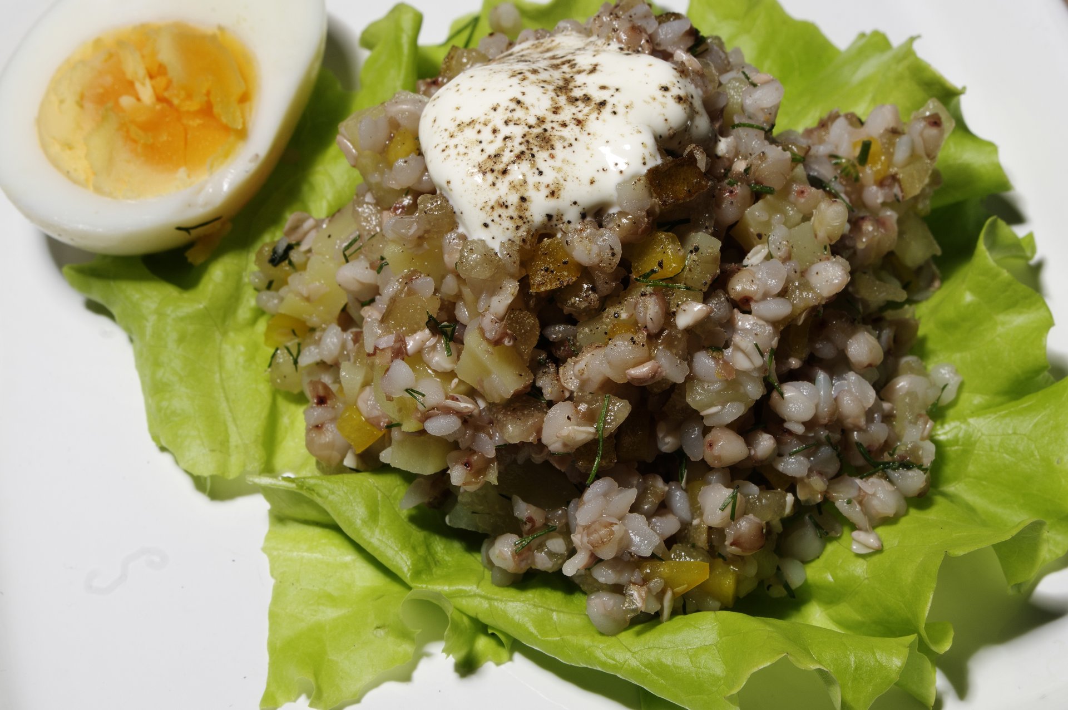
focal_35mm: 67
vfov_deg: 20.3
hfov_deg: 30.1
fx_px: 1986
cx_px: 534
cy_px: 355
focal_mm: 45
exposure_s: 1/20
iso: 100
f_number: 18
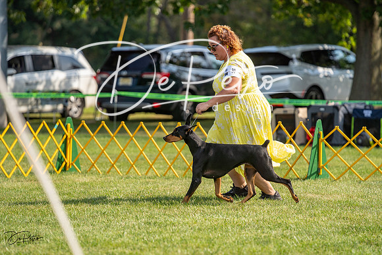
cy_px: 128
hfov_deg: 10.3
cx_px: 191
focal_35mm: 200
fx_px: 2123
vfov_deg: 6.9
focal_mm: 200
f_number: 3.5
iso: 200
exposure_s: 1/1600
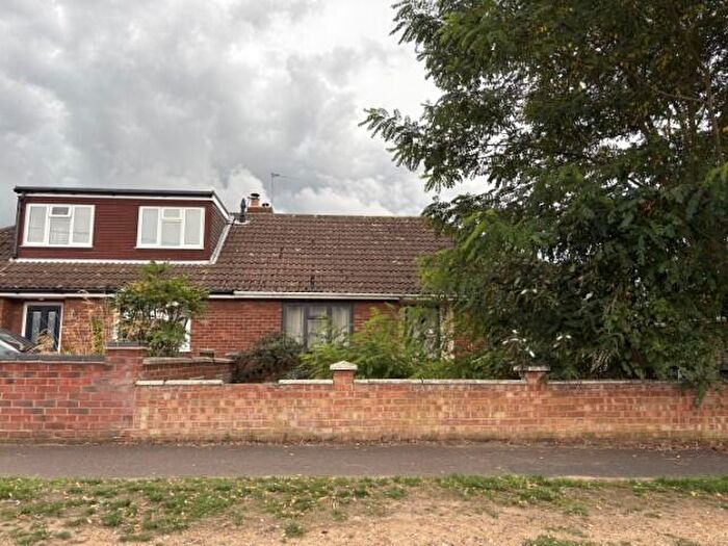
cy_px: 273
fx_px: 547
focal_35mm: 26
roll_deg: +0.2
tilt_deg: +8.1
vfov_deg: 53.1
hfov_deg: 67.3
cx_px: 364
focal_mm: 5.96
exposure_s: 1/511
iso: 50
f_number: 1.6
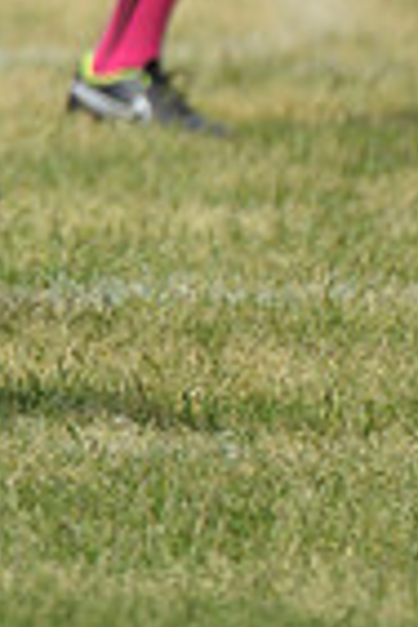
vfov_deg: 1.4
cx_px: -245
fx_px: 25809
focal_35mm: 1482
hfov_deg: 0.9
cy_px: -351
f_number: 4
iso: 640
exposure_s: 1/3200
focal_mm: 360
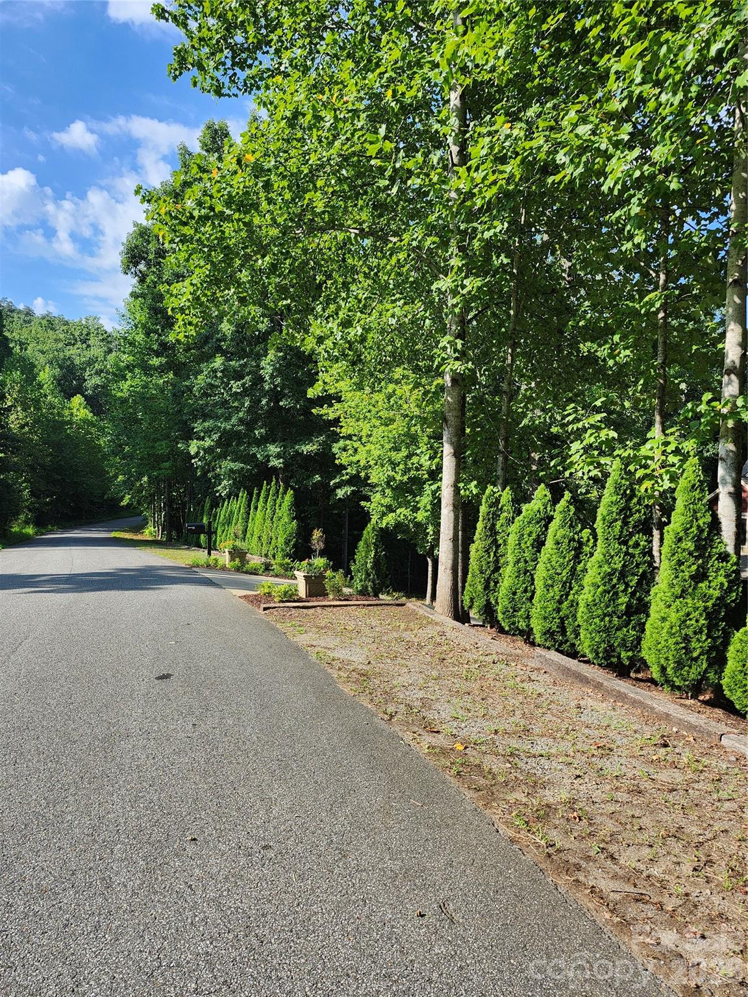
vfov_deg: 73.9
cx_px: 374
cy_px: 498
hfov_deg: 58.9
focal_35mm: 23
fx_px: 663
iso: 25
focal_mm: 5.54
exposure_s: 1/761
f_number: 1.8
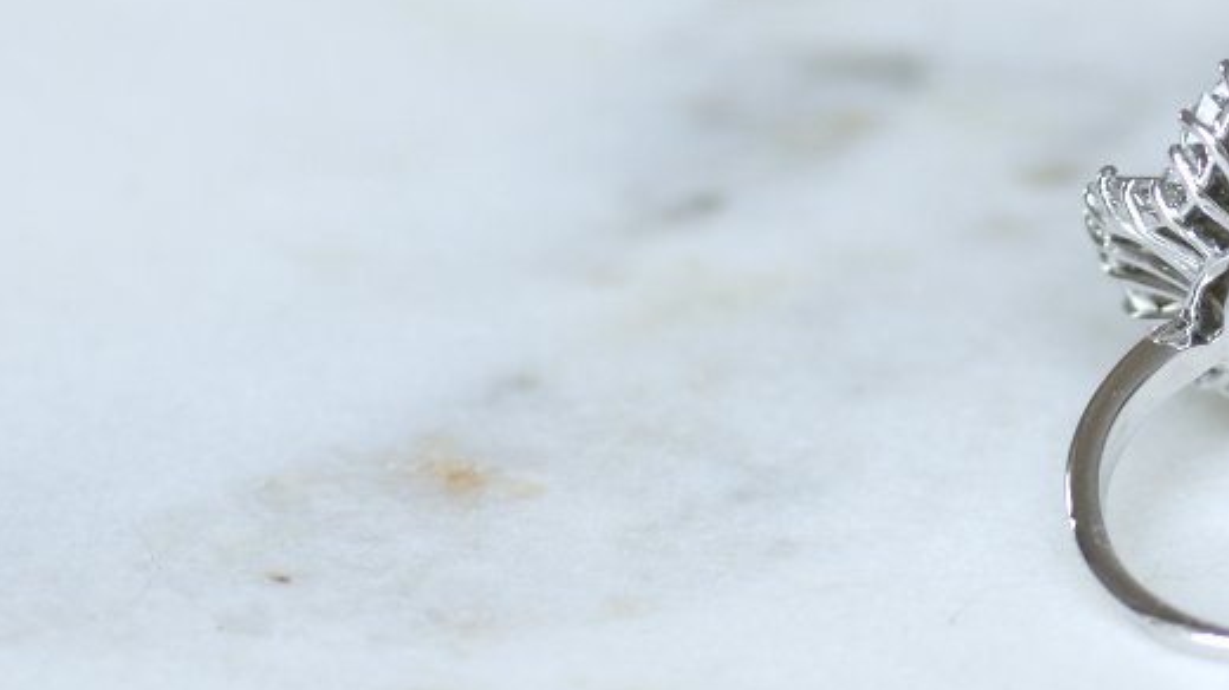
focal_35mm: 254
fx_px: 8274
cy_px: 324
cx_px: 1399
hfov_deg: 8.4
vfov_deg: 4.8
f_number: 4
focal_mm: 70
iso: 200
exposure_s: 1/160
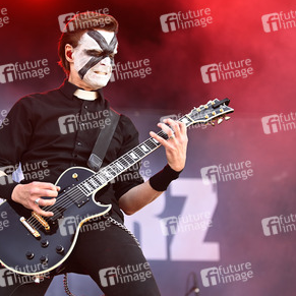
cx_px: 98
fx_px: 890
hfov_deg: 18.8
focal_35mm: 92
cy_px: 147
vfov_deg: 18.9
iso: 320
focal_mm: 70
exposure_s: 1/400
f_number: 2.8
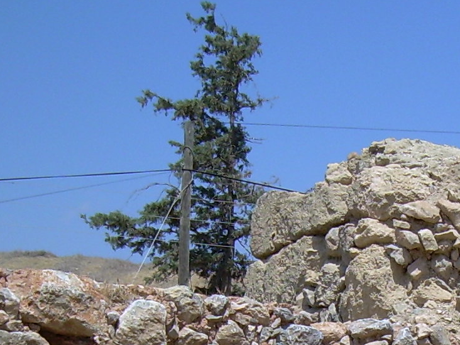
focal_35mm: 118
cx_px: 461
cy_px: 487
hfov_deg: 16.3
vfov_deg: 12.1
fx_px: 1568
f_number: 2.8
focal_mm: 6.3
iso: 50
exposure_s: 1/1414
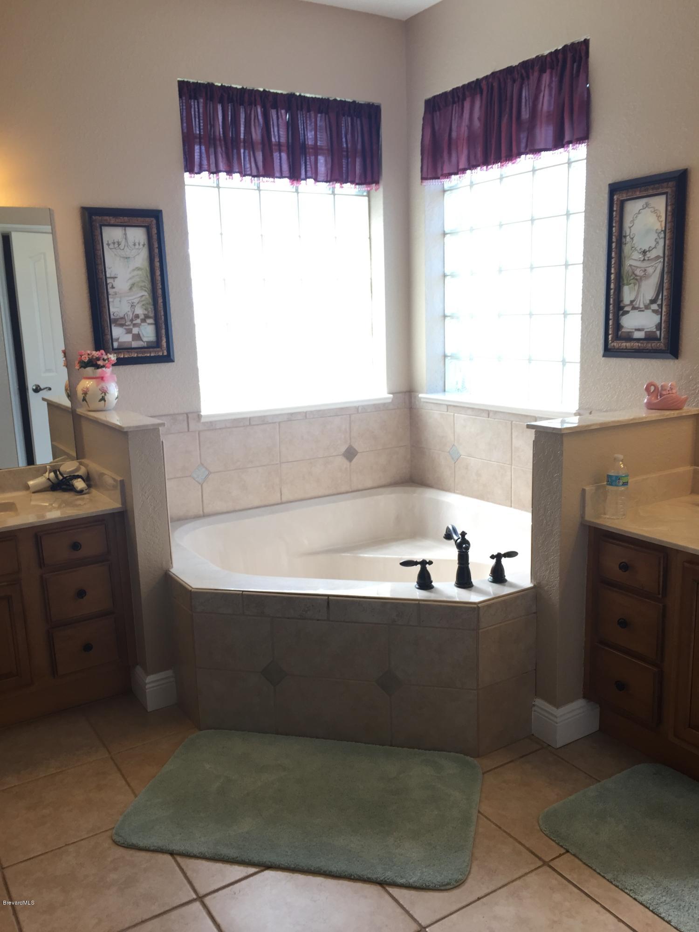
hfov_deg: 48.2
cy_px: 466
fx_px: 781
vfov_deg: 61.7
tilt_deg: -9.7
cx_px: 350
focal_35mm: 29
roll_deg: +1.9
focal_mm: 4.15
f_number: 2.2
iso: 32
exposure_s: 1/60
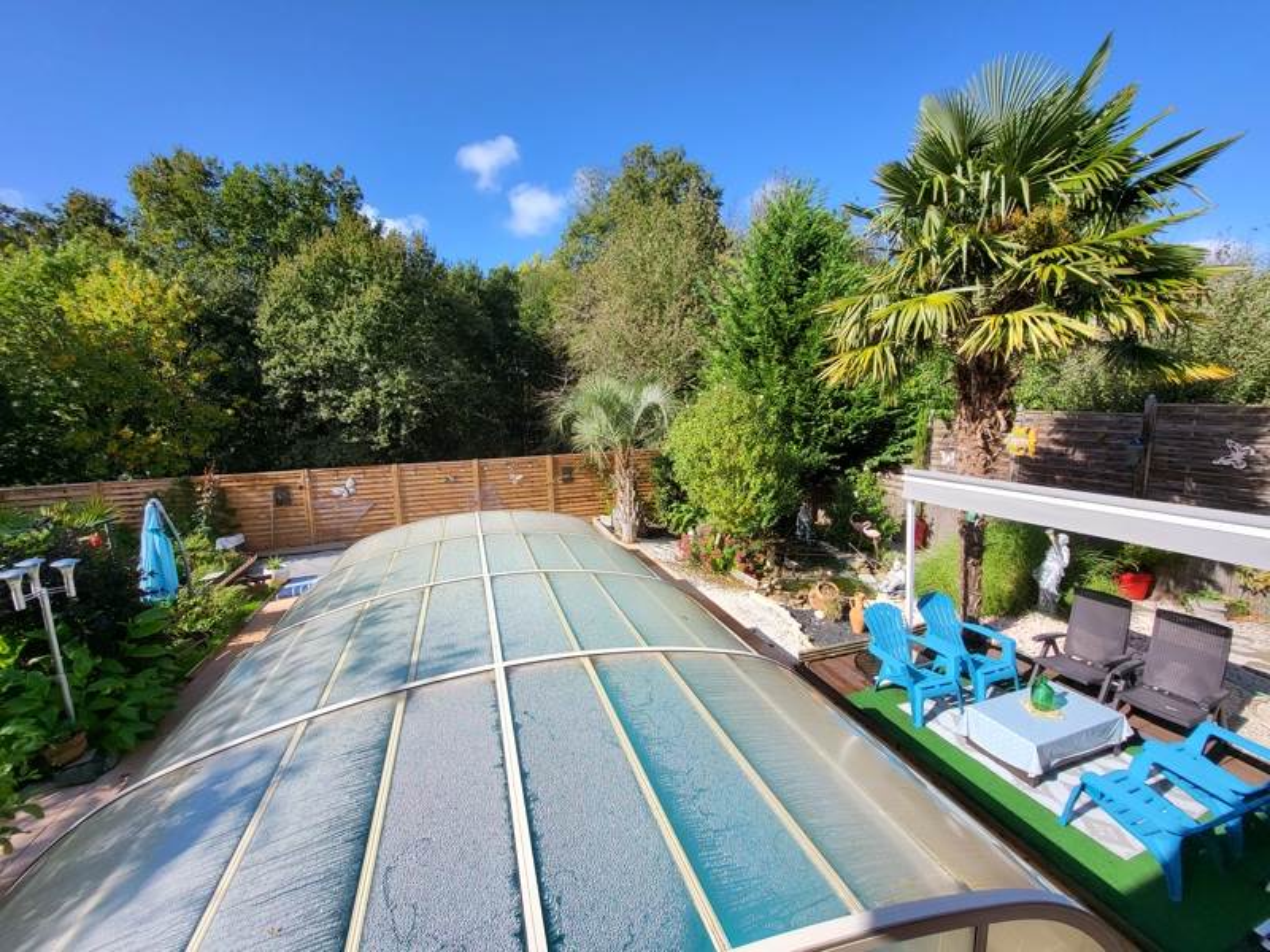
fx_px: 477
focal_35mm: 13
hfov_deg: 106.2
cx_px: 635
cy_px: 476
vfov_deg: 89.9
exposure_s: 1/654
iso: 32
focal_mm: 1.74
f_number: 2.2
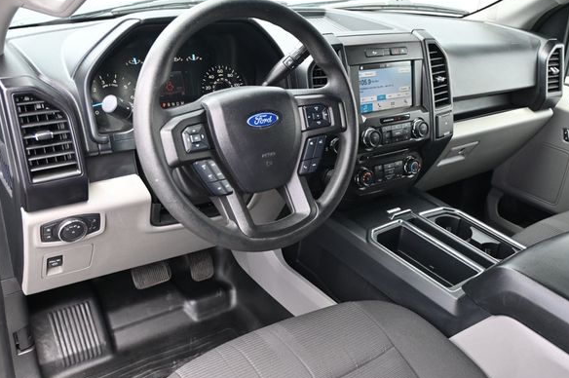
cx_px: 301
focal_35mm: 35
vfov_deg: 38.2
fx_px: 545
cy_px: 193
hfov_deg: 55.1
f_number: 4
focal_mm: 21
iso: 500
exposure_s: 1/125
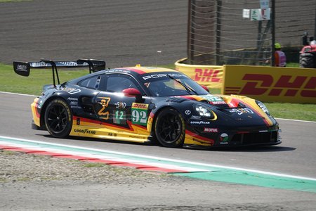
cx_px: 158
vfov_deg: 6.4
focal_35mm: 214
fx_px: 1878
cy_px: 106
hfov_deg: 9.6
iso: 125
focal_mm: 78.39
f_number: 4
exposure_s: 1/1000
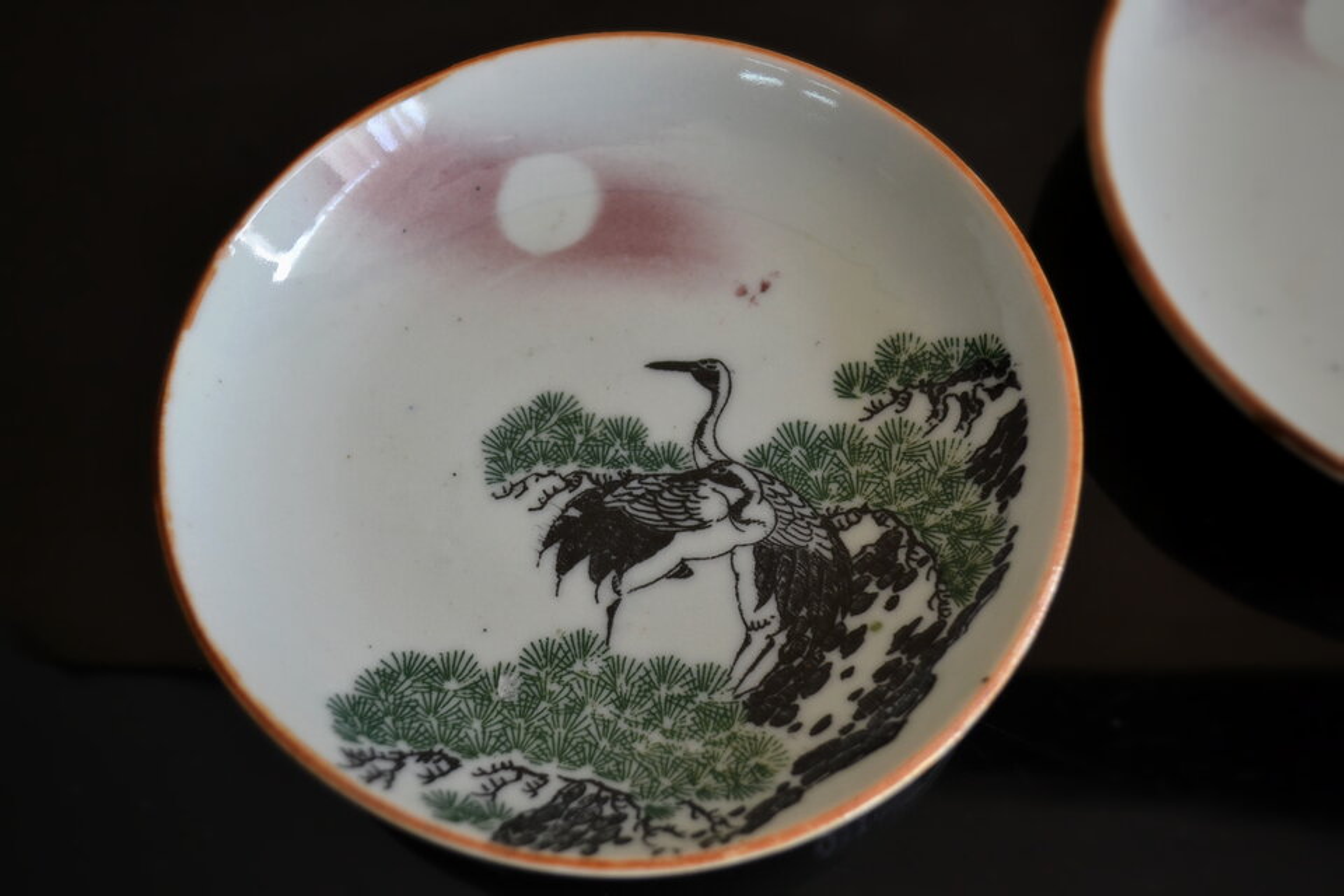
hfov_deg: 49.6
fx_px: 1456
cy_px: 448
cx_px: 672
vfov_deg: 34.2
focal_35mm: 39
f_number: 4.2
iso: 400
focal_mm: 26
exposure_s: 1/60
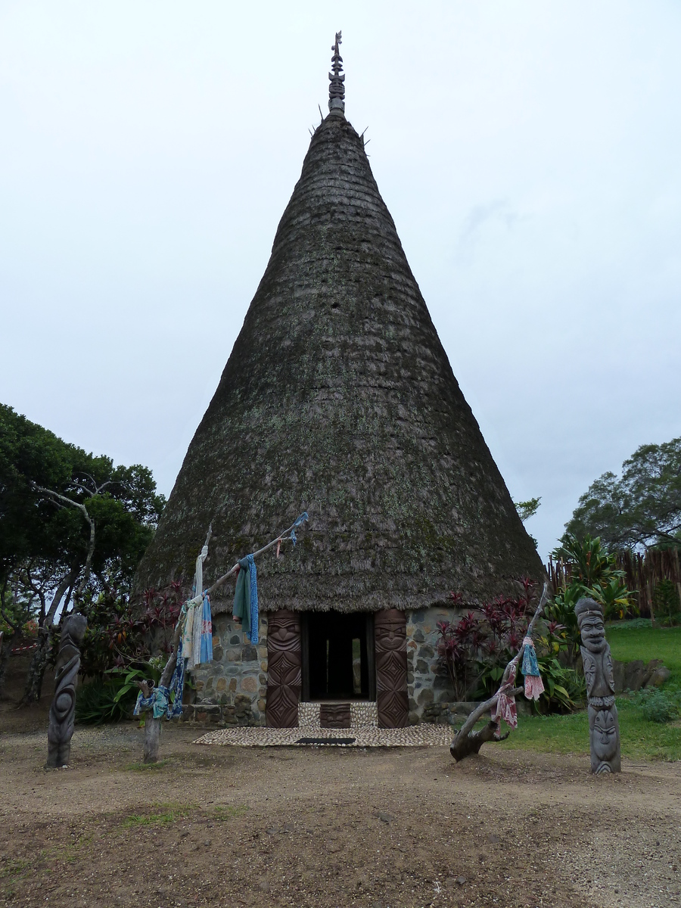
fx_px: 656
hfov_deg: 54.9
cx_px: 340
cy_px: 454
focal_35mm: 25
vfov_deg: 69.4
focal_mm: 4.1
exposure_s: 1/200
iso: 125
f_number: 4
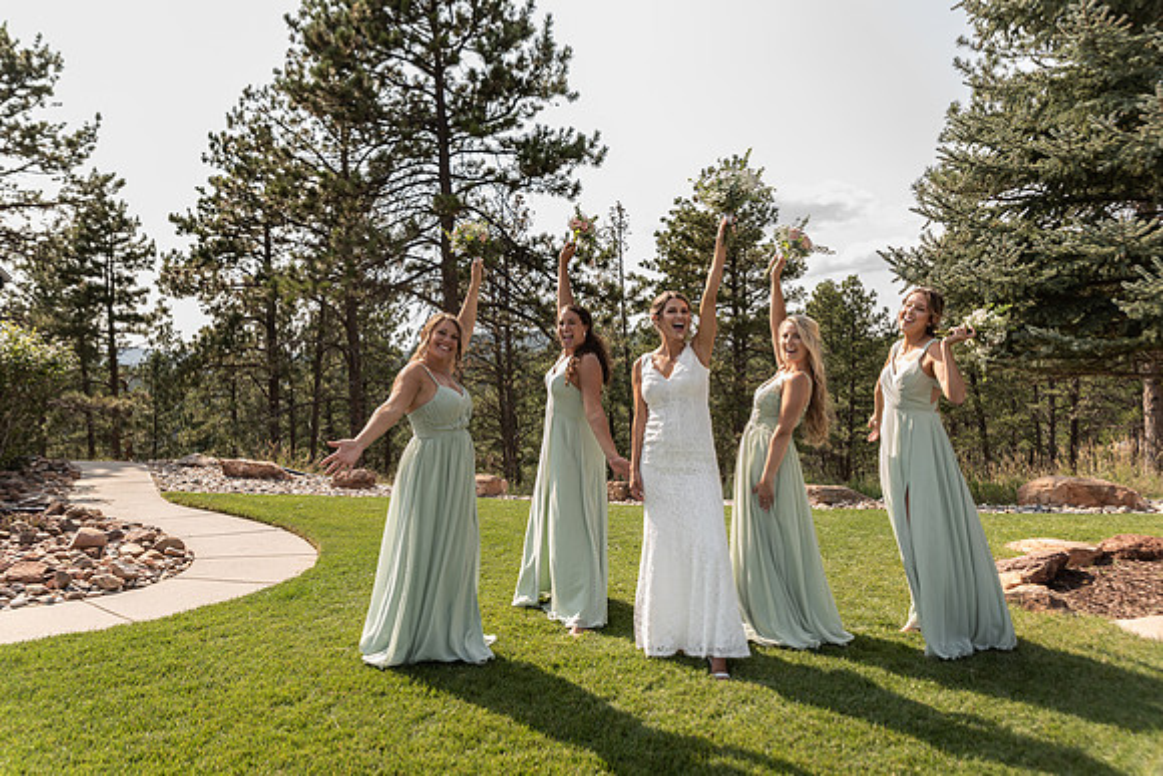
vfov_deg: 49.6
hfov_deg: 69.4
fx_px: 840
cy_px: 388
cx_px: 582
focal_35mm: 26
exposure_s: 1/160
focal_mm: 26
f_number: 4.5
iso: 80
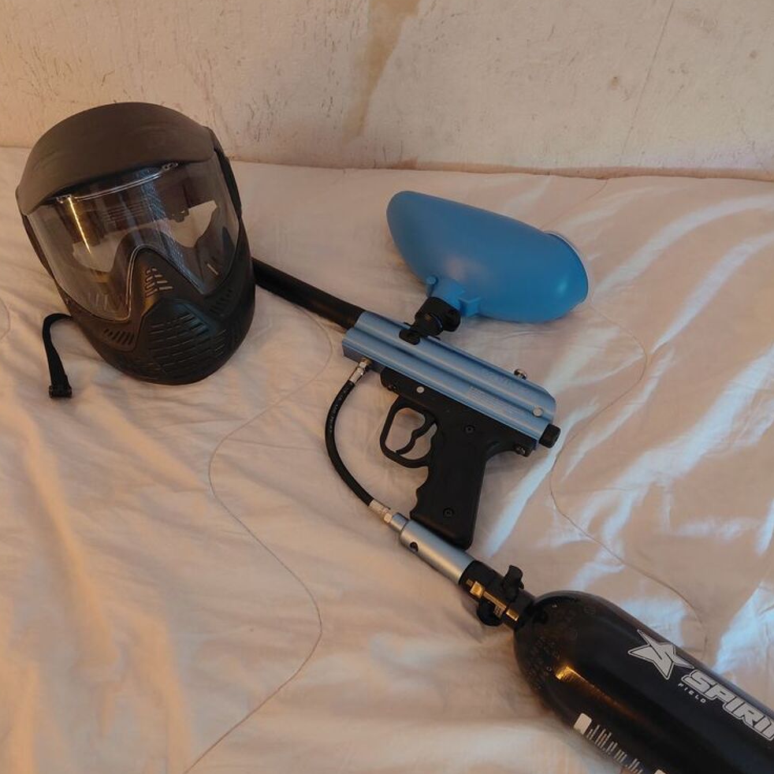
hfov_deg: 54.0
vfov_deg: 53.9
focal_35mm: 30
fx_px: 759
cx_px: 383
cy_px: 426
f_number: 1.8
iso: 400
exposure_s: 1/33.4
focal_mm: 4.69
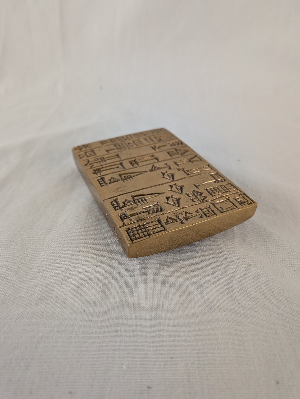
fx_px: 277
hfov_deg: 56.8
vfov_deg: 71.6
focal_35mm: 24
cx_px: 150
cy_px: 200
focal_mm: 4.53
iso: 35
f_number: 1.7
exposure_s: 1/229
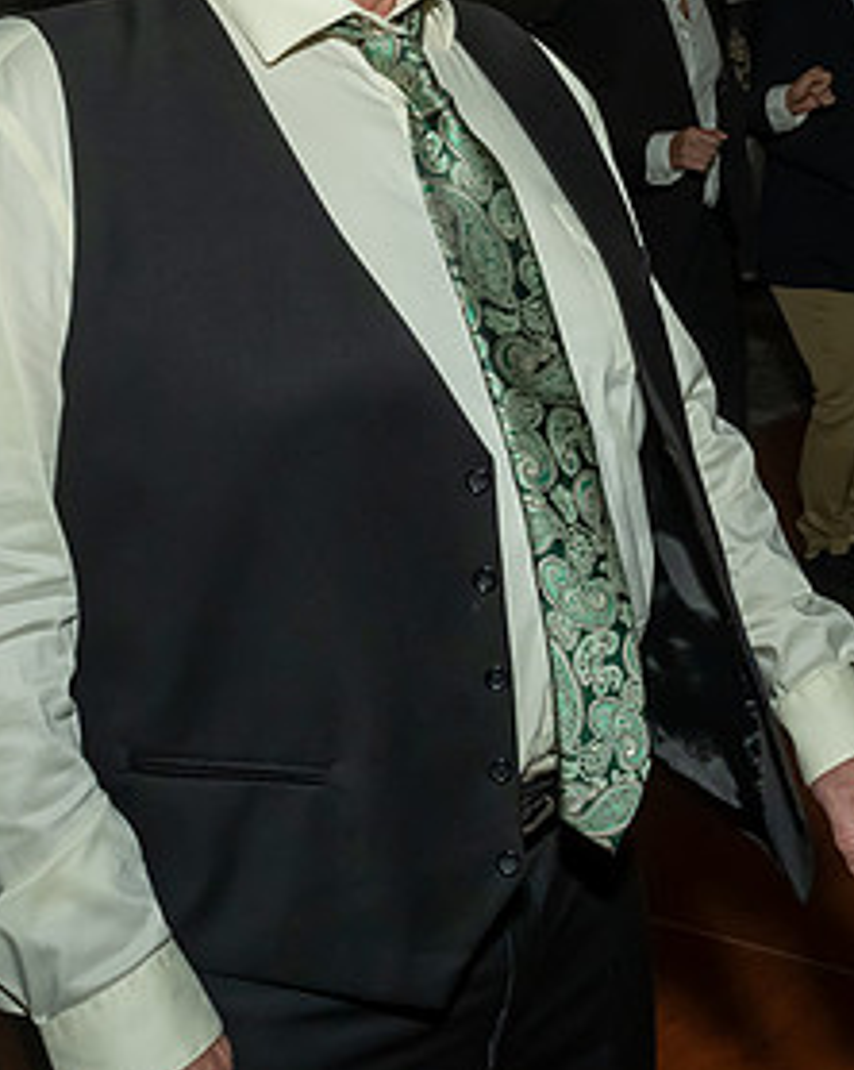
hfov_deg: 24.2
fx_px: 1993
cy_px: 249
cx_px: 470
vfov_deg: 29.5
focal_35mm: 63
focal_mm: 18
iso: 1000
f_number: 8
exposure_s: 1/250
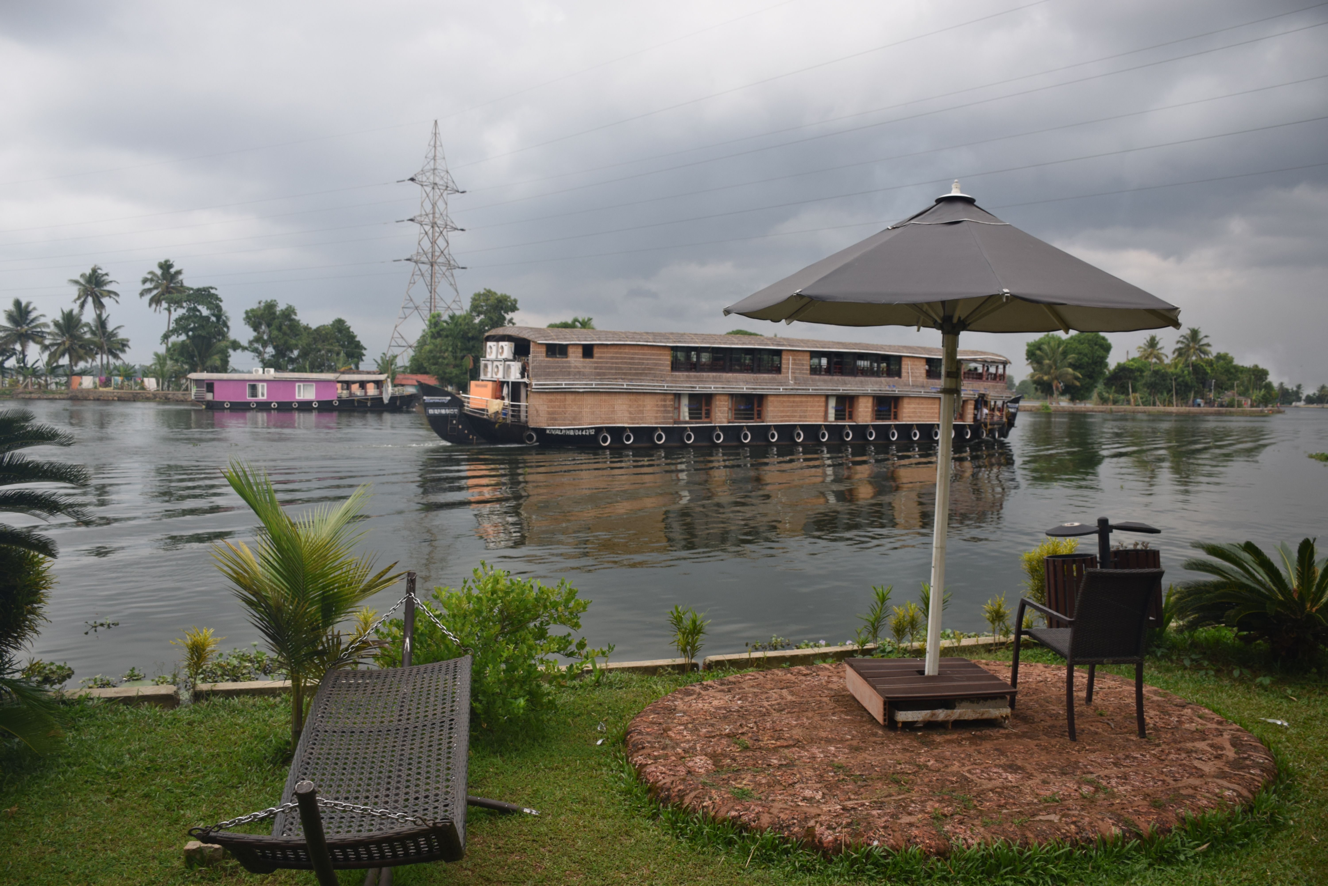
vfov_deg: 47.9
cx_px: 664
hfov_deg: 67.4
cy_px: 443
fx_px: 996
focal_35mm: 27
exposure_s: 1/125
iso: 400
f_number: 5.6
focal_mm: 18
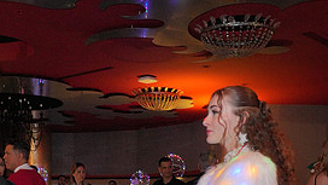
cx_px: 104
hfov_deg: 31.1
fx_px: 583
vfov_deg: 16.3
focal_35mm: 67
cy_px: 282
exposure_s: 1/160
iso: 4000
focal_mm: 30
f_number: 4
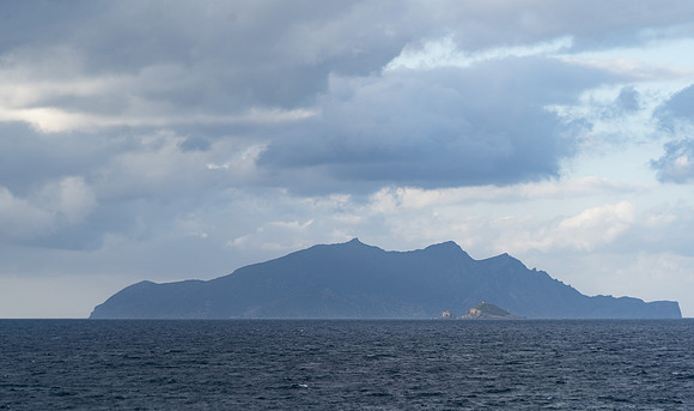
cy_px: 232
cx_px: 347
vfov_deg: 6.7
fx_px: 3503
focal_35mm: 188
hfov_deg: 11.3
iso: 100
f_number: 6.3
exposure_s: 1/160
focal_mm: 178
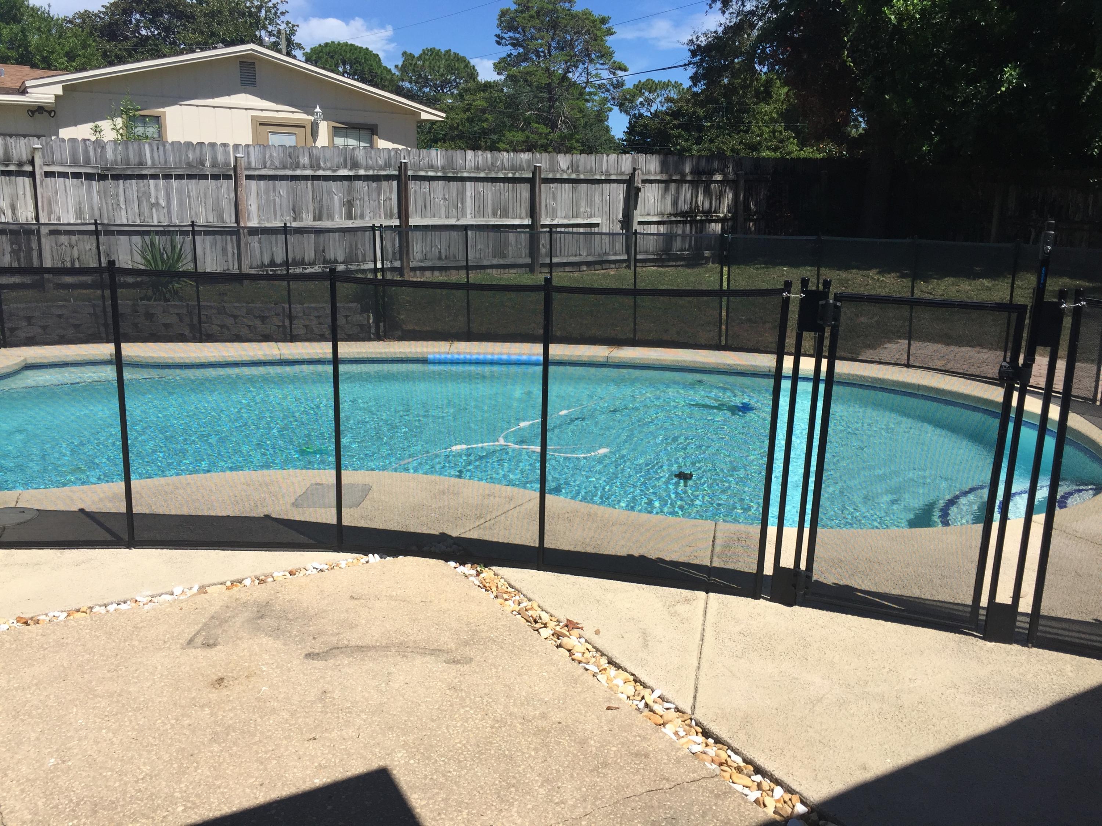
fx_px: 923
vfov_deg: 48.2
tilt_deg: -14.2
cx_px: 551
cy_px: 413
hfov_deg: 61.7
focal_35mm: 29
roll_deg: -3.1
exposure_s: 1/2639
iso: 32
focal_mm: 4.15
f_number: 2.2
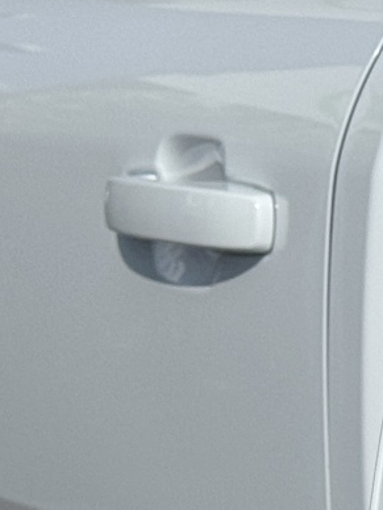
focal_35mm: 235
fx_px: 3467
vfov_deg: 8.4
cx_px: 1053
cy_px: 504
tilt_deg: -11.5
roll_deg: +3.0
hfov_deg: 6.0
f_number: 1.78
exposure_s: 1/15385
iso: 80
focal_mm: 6.76
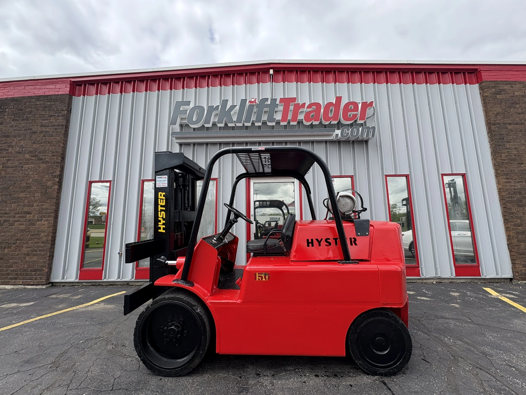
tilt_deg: +9.0
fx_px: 213
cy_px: 198
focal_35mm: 14
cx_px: 263
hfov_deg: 102.1
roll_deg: +2.5
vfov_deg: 85.7
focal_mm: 2.22
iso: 40
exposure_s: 1/687
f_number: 2.2
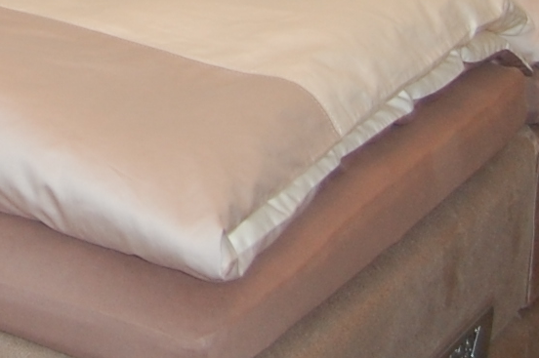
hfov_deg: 12.8
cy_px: -612
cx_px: -416
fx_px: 2199
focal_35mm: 147
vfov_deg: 8.3
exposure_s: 1/60
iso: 400
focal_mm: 18
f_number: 3.5
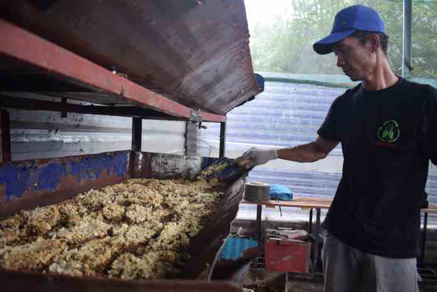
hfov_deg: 67.4
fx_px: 328
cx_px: 218
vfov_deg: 47.9
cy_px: 146
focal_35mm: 27
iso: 400
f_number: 3.5
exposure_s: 1/100
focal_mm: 18
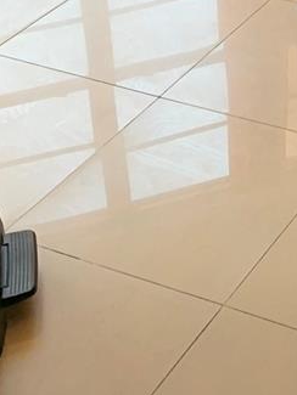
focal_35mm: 96
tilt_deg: -20.6
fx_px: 1098
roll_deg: -1.9
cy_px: -156
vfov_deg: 18.6
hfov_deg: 14.2
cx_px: 467
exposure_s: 1/121
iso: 64
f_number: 1.8
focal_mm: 4.25
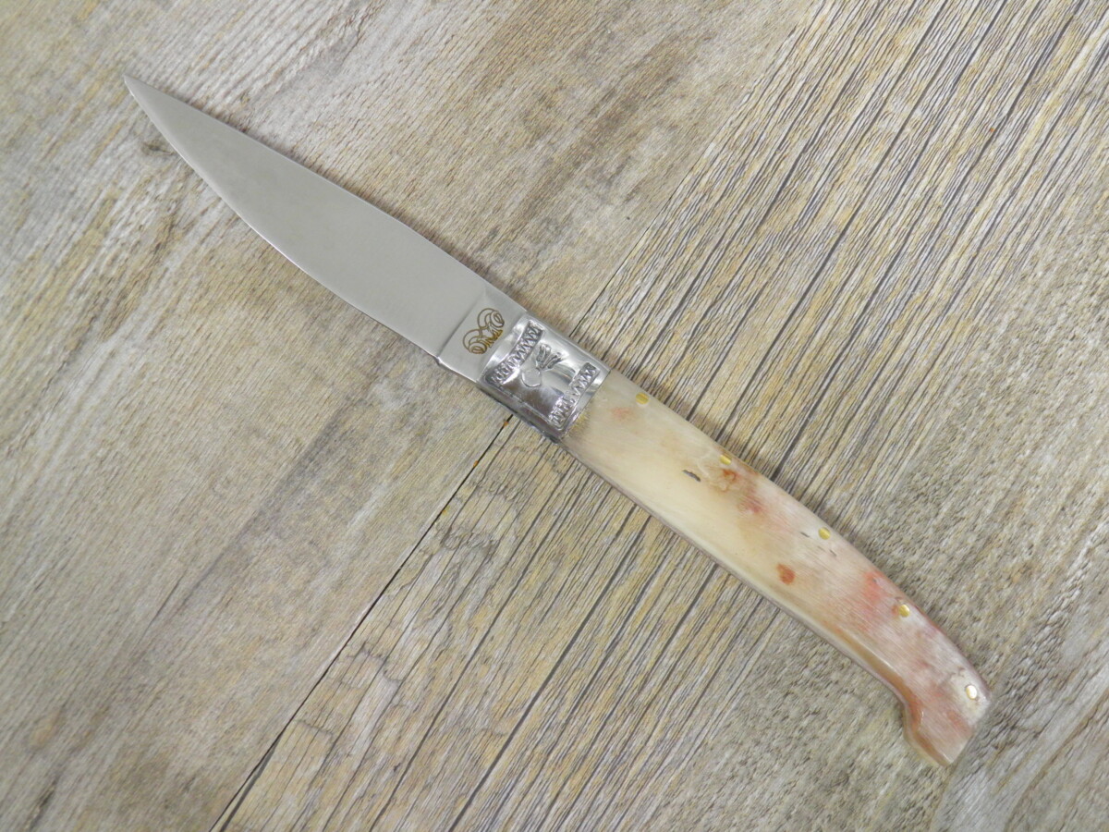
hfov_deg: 38.9
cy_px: 416
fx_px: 1570
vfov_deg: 29.7
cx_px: 554
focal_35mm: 49
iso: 200
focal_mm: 8.9
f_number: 3.5
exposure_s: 1/20
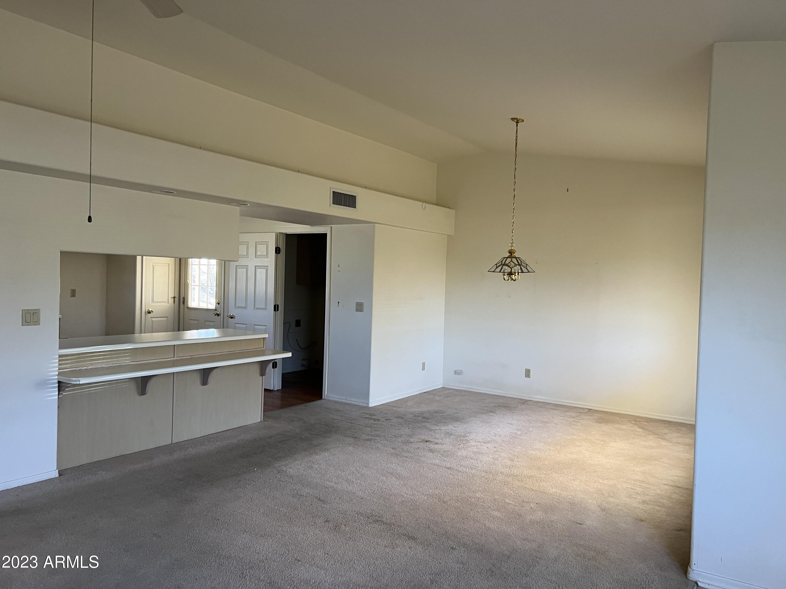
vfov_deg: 53.1
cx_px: 393
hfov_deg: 67.3
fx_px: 590
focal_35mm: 26
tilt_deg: -0.8
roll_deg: -2.2
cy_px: 294
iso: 125
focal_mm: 5.7
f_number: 1.5
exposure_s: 1/93
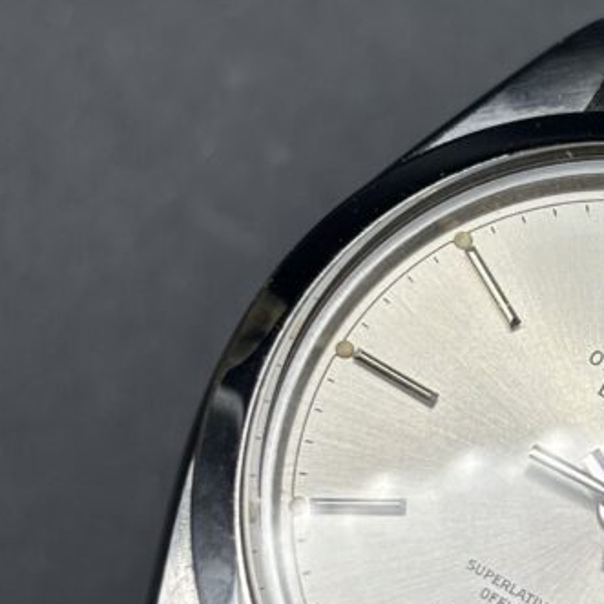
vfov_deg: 12.3
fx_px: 2803
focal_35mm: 142
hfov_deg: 12.1
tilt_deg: -79.8
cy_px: 339
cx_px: 615
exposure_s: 1/119
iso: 25
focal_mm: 5.96
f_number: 1.6
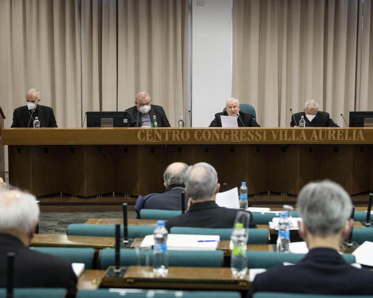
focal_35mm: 80
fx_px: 883
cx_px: 216
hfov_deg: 23.8
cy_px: 150
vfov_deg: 19.2
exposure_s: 1/250
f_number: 4
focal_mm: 70
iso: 4000
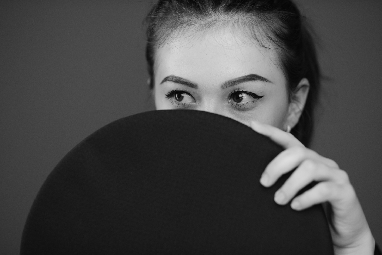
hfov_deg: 19.4
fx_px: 1115
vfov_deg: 13.1
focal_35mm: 105
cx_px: 191
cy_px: 128
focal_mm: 105
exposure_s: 1/160
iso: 1000
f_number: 2.5
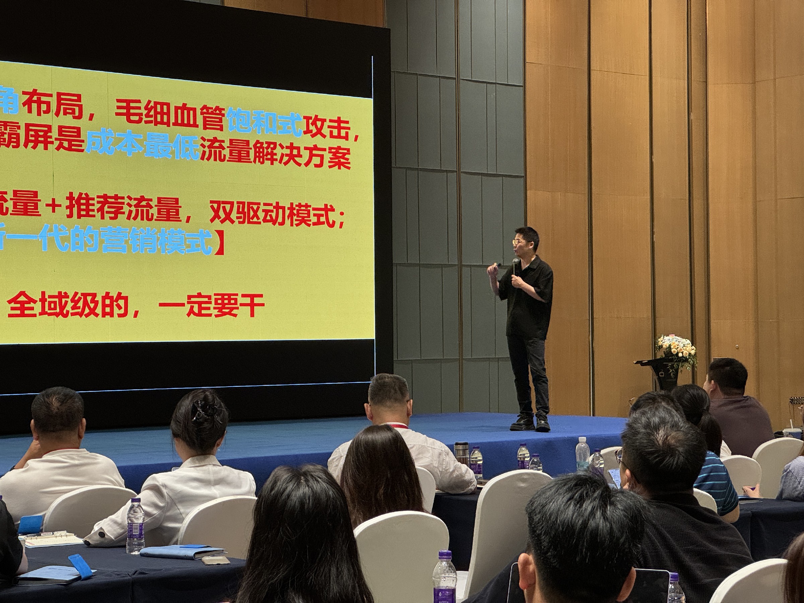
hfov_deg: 25.3
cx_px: 402
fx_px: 1788
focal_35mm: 77
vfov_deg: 19.1
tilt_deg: +1.6
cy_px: 302
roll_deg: +0.5
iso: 200
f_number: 2.8
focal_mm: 9
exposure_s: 1/89
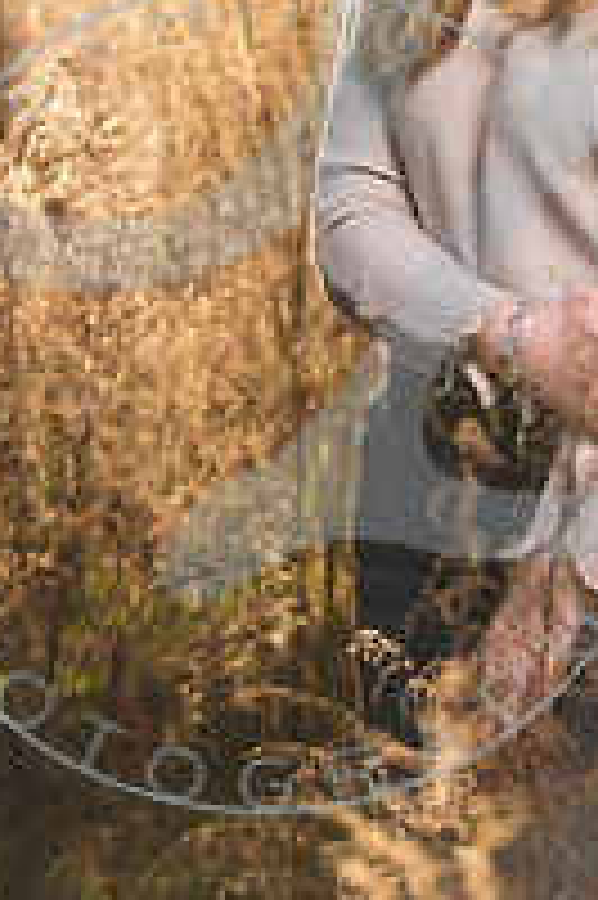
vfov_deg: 9.3
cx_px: 468
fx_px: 5516
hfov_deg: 6.2
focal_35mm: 221
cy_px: 54
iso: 100
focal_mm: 98
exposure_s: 1/800
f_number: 2.8
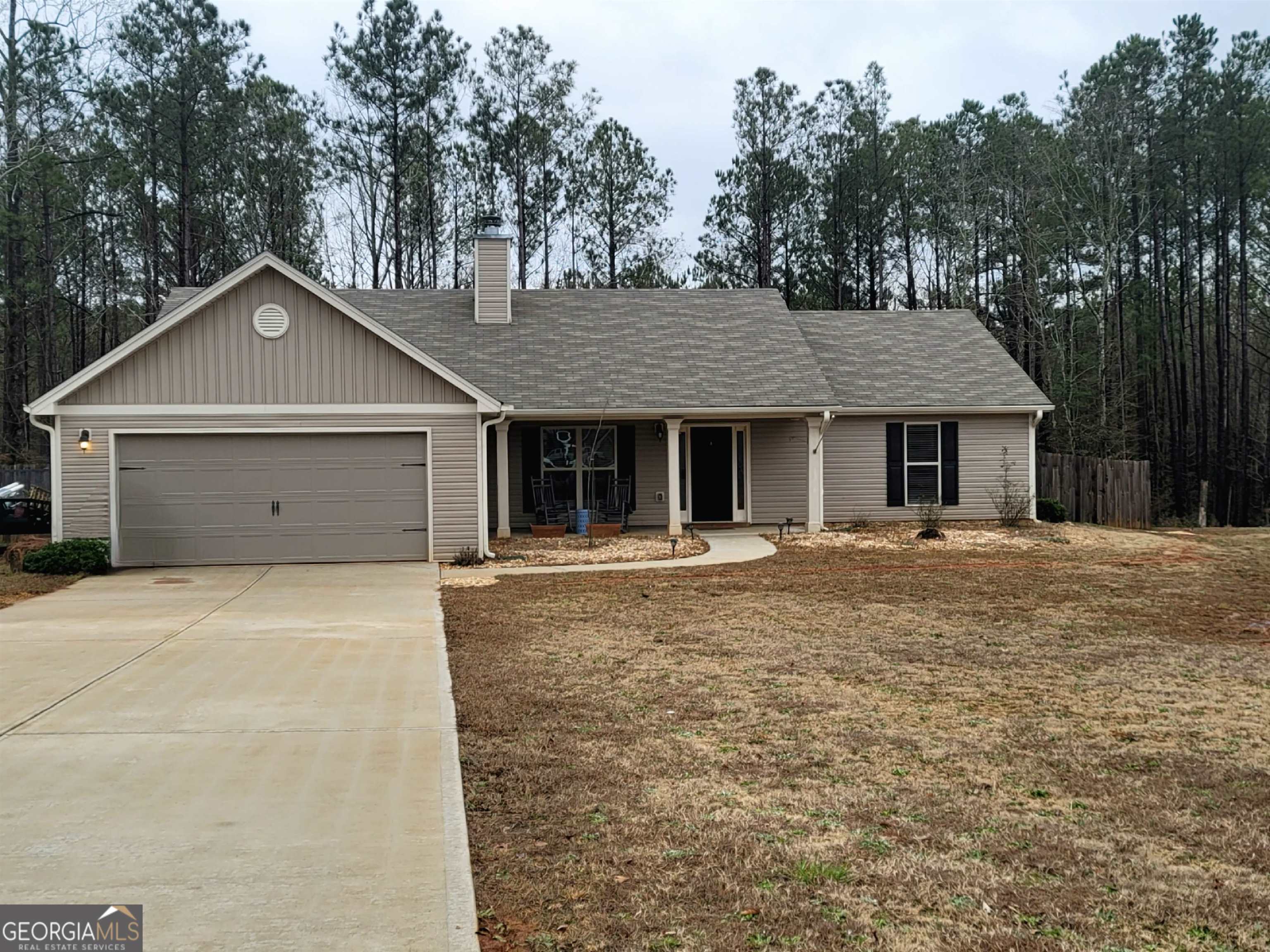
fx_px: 917
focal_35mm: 25
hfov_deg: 69.4
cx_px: 635
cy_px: 476
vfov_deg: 54.9
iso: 20
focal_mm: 7
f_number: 1.8
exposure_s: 1/120
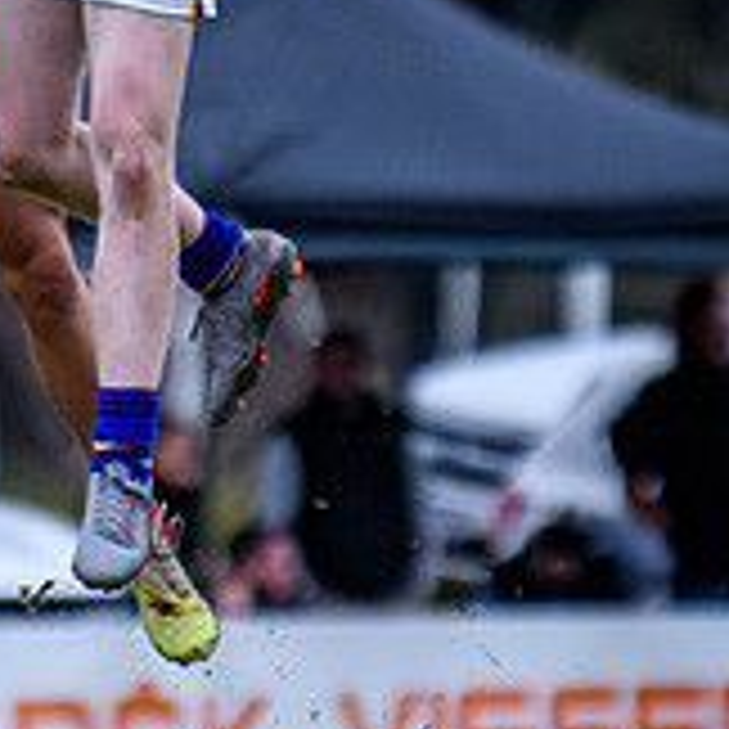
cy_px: -307
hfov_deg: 0.9
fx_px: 44174
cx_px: 92
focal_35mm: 1854
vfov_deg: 0.9
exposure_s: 1/1600
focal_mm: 200
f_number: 2.8
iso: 280
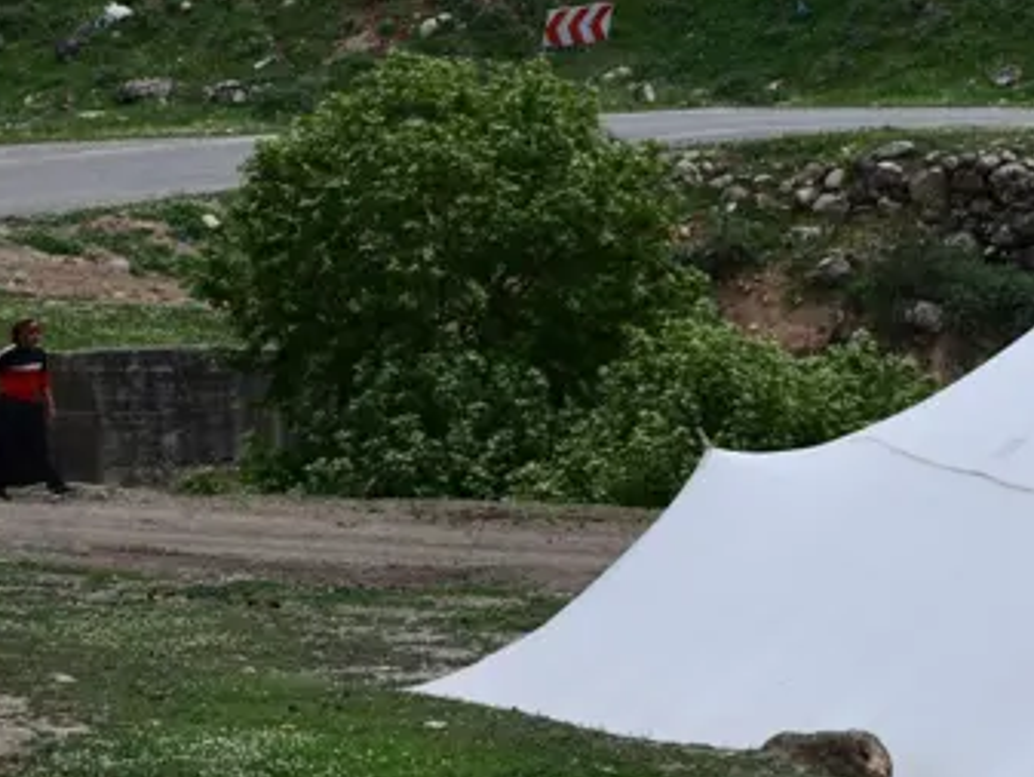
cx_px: 914
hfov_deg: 5.0
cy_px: 670
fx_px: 11773
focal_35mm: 394
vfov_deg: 3.8
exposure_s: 1/320
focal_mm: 105
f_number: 9
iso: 100
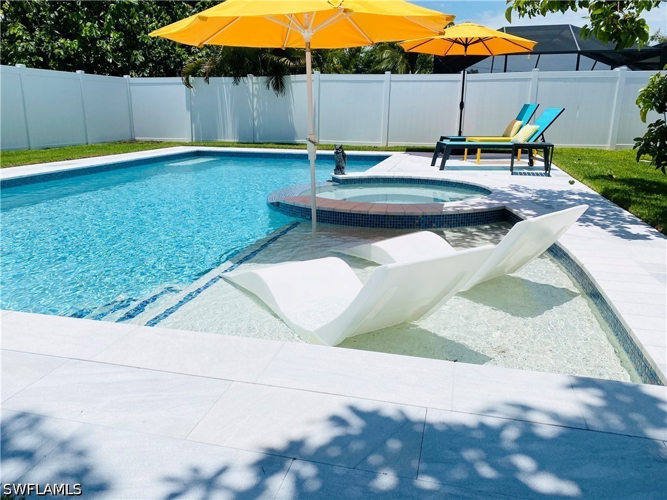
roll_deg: +0.1
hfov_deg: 67.3
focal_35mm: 26
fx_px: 501
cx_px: 334
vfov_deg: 53.1
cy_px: 250
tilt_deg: -14.8
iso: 32
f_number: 1.8
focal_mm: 4.25
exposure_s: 1/9615
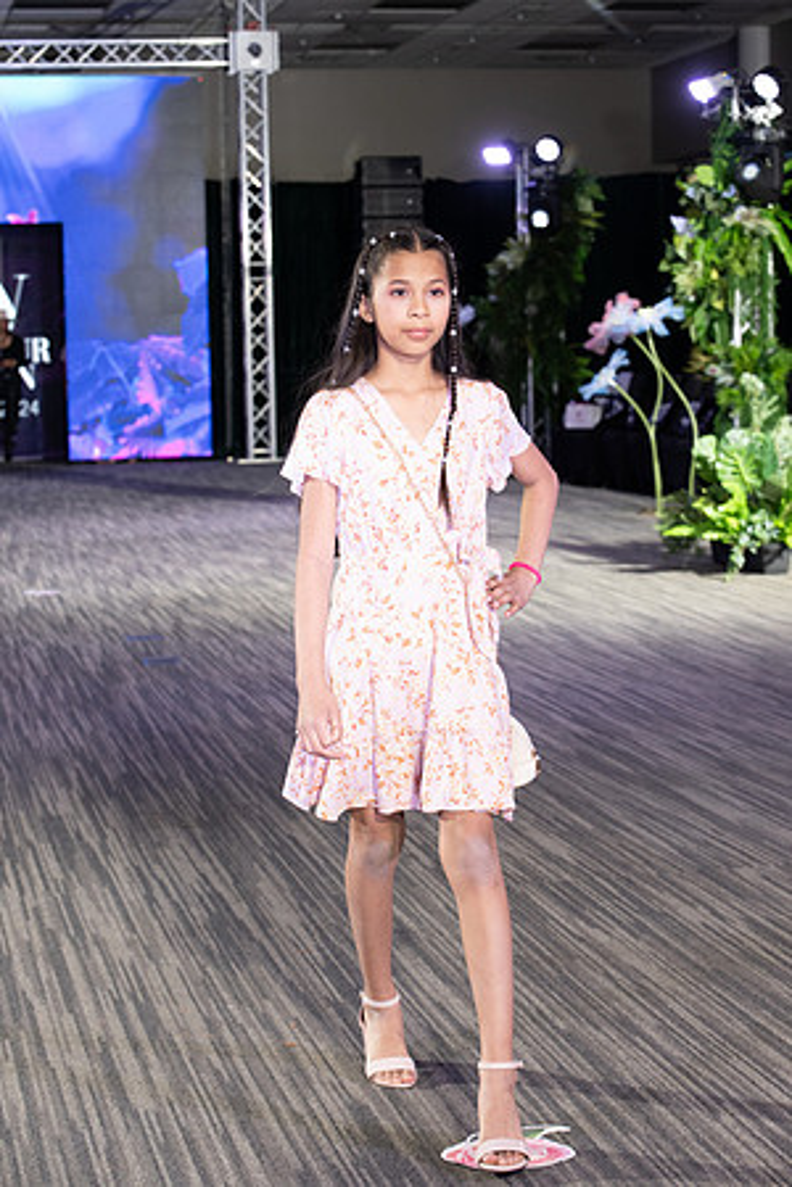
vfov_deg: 26.0
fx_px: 2574
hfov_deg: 17.5
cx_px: 396
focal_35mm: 78
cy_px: 594
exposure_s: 1/160
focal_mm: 78
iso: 1600
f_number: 6.3
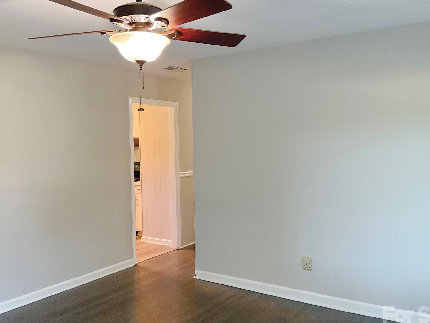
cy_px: 169
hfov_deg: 55.4
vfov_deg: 42.9
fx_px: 410
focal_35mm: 33
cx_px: 215
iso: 160
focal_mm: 3
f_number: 1.8
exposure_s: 1/60
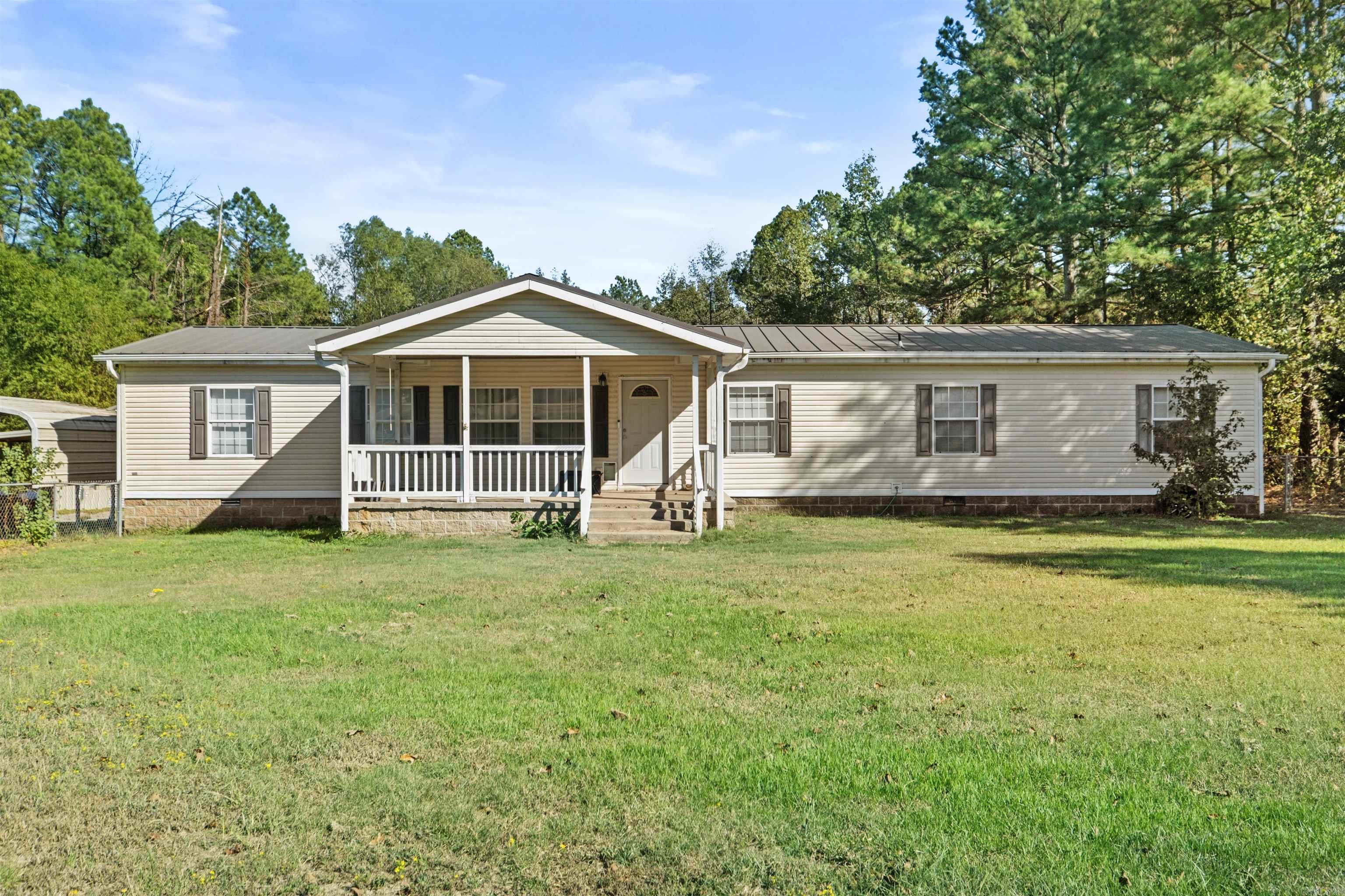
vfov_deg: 42.3
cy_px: 448
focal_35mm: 31
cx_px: 672
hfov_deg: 60.3
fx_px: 1158
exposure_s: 1/500
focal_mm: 20.9
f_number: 6.4
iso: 800
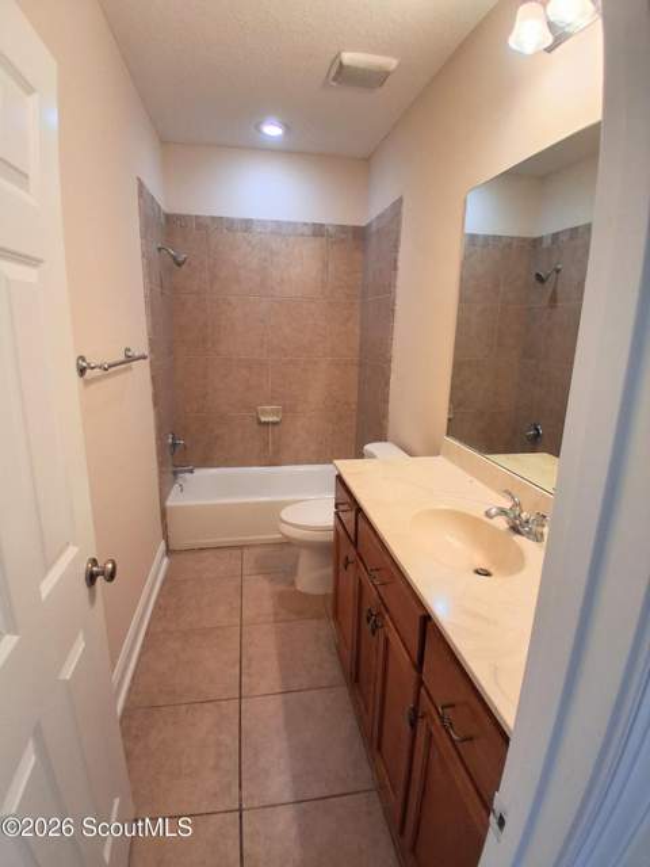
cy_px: 434
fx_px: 426
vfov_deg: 91.0
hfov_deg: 74.7
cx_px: 325
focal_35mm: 17
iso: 125
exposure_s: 1/40
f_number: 2.2
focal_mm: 1.4
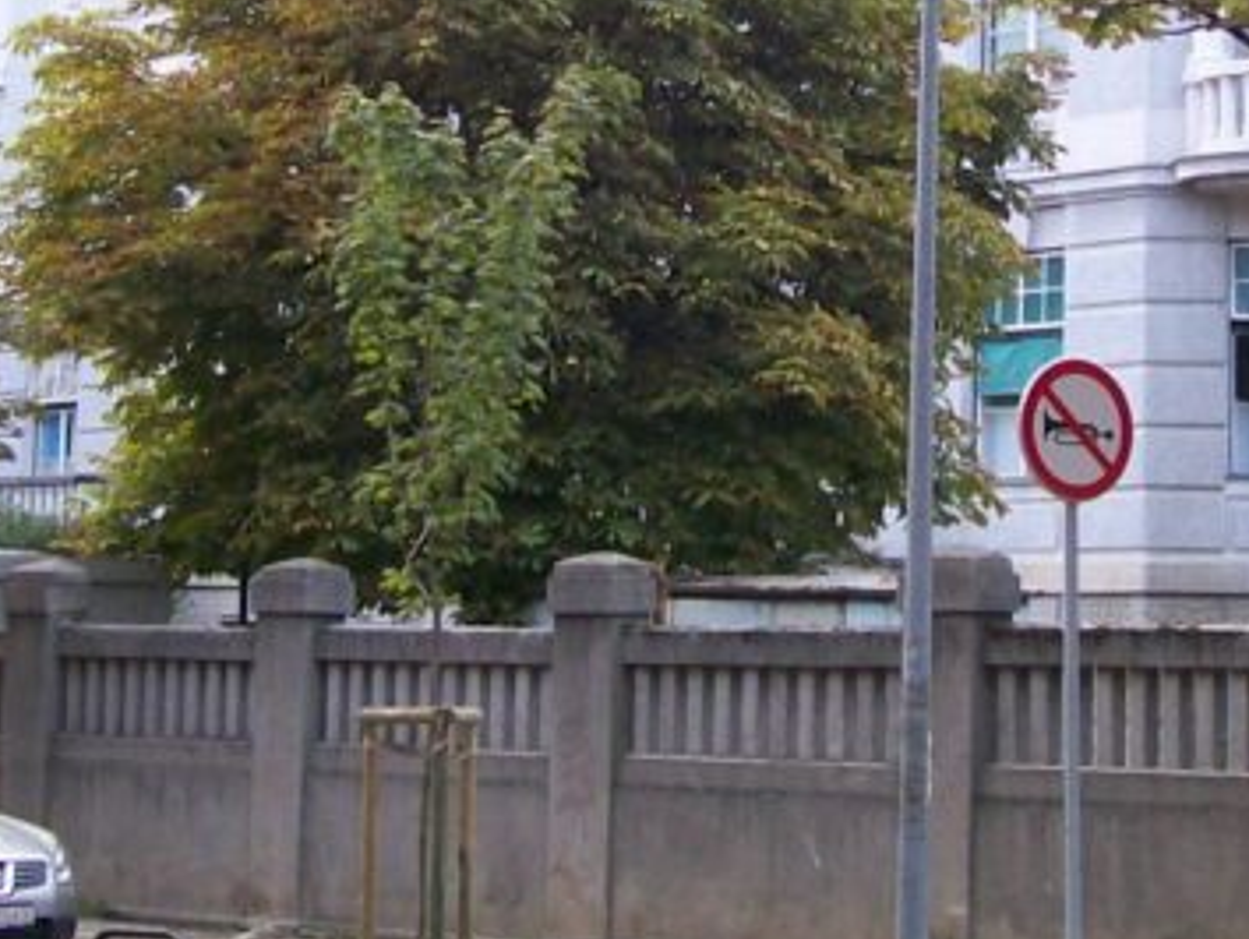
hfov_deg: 18.9
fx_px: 3755
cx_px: 759
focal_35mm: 104
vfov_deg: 14.0
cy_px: -4
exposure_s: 1/54.7
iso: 80
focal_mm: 6
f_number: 2.7
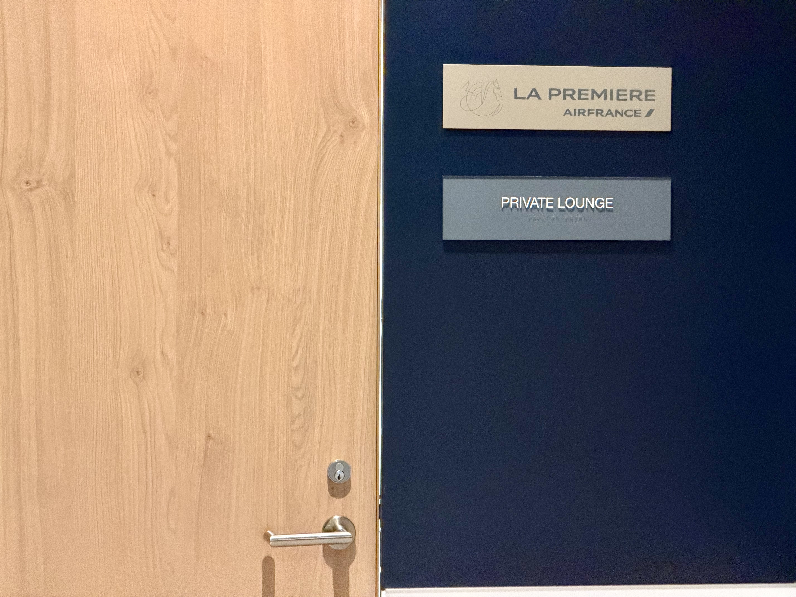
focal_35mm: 100
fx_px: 2300
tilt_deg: -1.5
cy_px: 298
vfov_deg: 14.8
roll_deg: +0.5
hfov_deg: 19.6
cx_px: 398
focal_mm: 16.89
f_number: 2.8
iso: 1250
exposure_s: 1/40
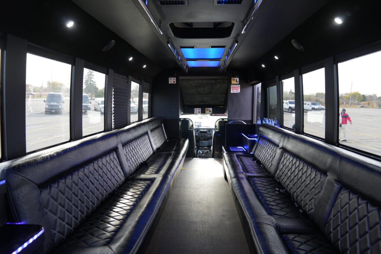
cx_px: 190
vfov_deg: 53.1
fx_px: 254
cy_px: 127
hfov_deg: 73.7
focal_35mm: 24
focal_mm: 24
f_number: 4
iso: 1000
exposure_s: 1/160
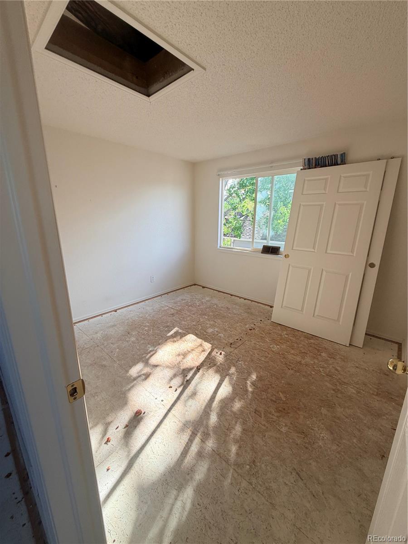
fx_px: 220
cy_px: 272
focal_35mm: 14
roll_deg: +0.0
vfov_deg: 102.1
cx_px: 204
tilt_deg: -14.9
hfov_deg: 85.7
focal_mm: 2.22
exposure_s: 1/144
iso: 64
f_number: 2.2
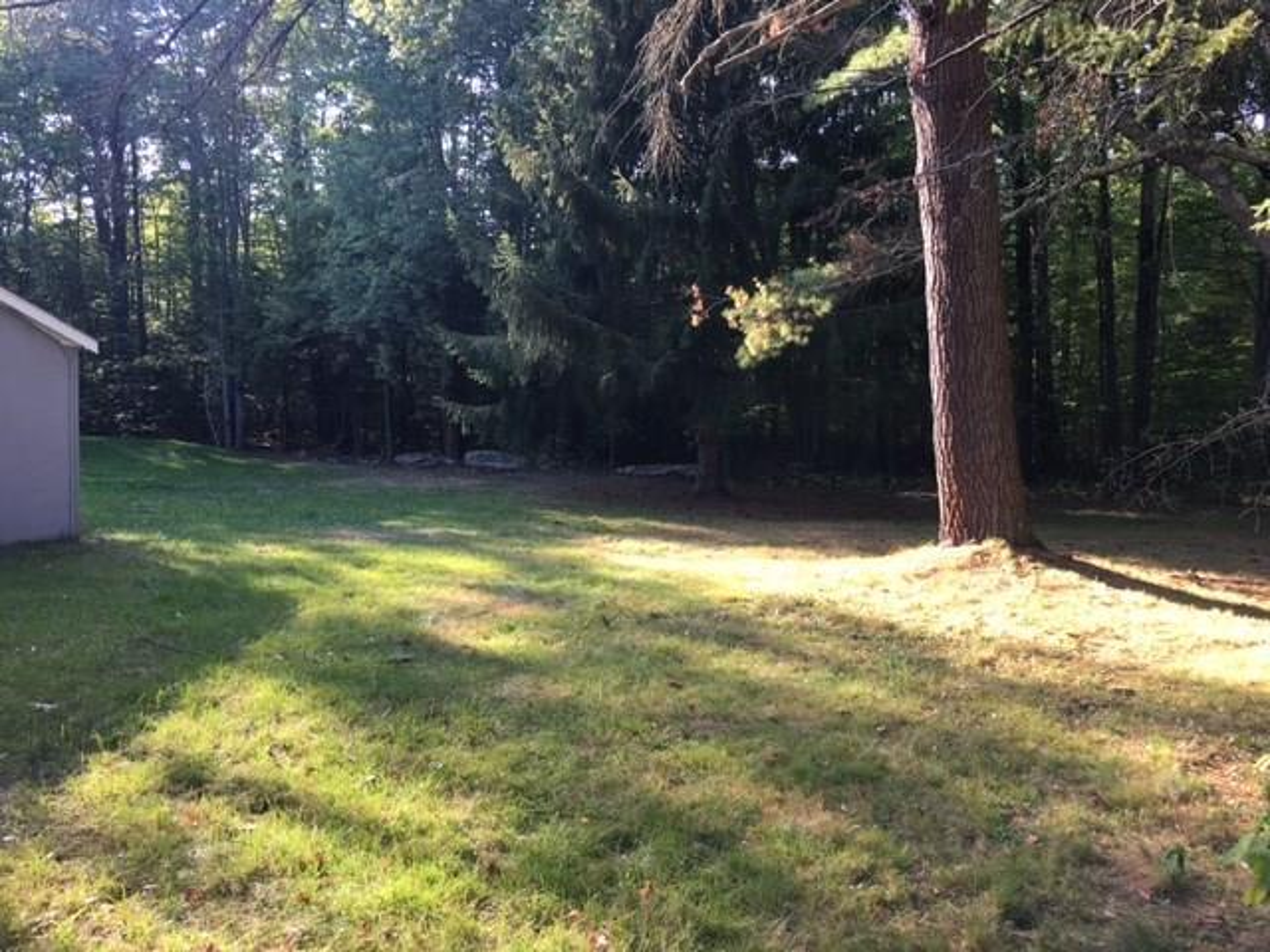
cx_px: 635
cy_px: 476
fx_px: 1064
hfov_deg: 61.7
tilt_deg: -3.0
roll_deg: -0.6
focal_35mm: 29
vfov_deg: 48.2
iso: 32
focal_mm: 4.15
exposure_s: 1/120
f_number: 2.2
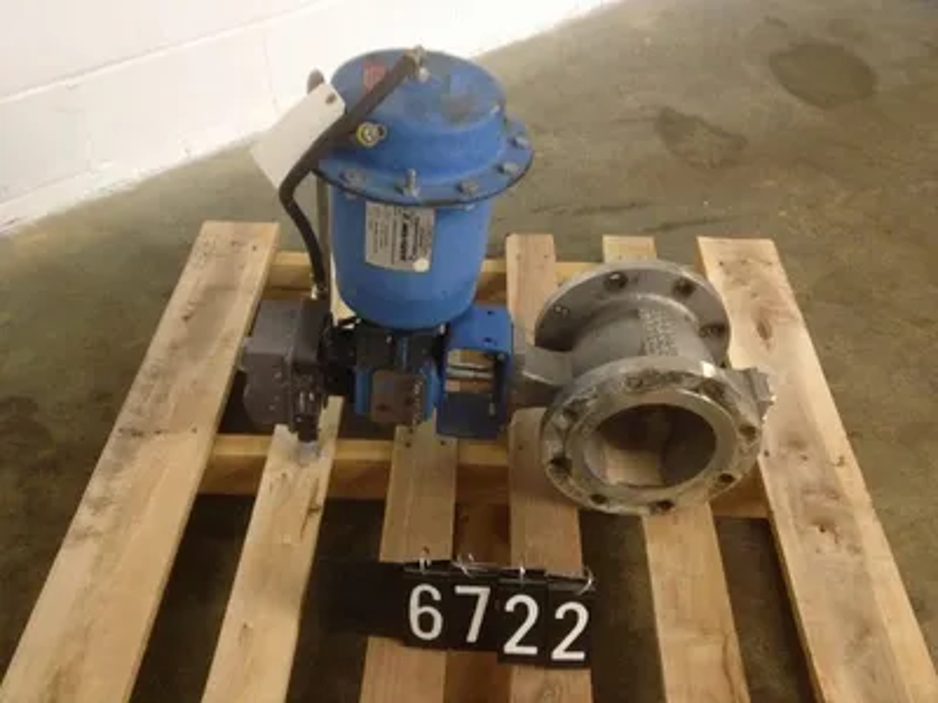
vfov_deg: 40.7
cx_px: 469
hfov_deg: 52.6
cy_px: 352
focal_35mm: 35
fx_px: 948
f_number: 2.4
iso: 250
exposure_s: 1/20
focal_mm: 4.28
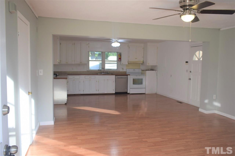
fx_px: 196
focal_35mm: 30
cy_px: 78
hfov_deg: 61.9
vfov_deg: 43.6
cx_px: 118
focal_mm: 20
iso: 400
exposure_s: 1/100
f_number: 5
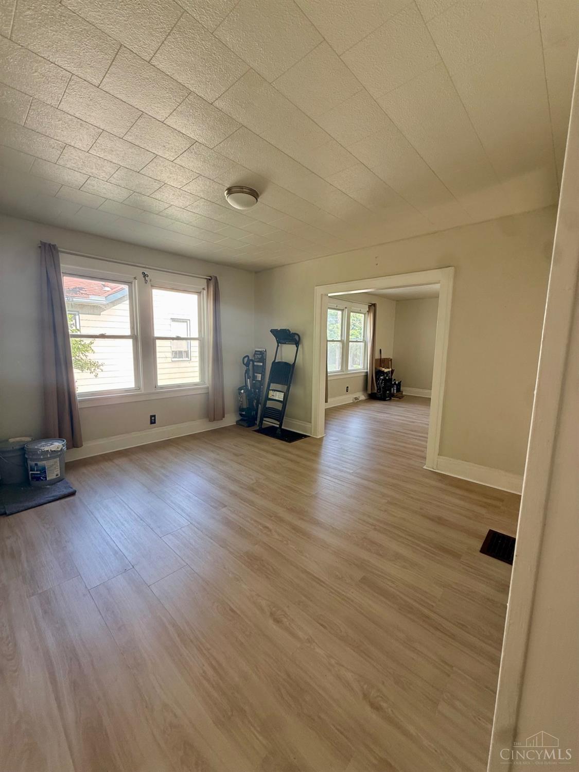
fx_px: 312
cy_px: 386
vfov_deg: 102.1
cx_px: 290
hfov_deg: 85.7
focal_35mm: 14
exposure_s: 1/99
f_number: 2.2
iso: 64
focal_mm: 2.22
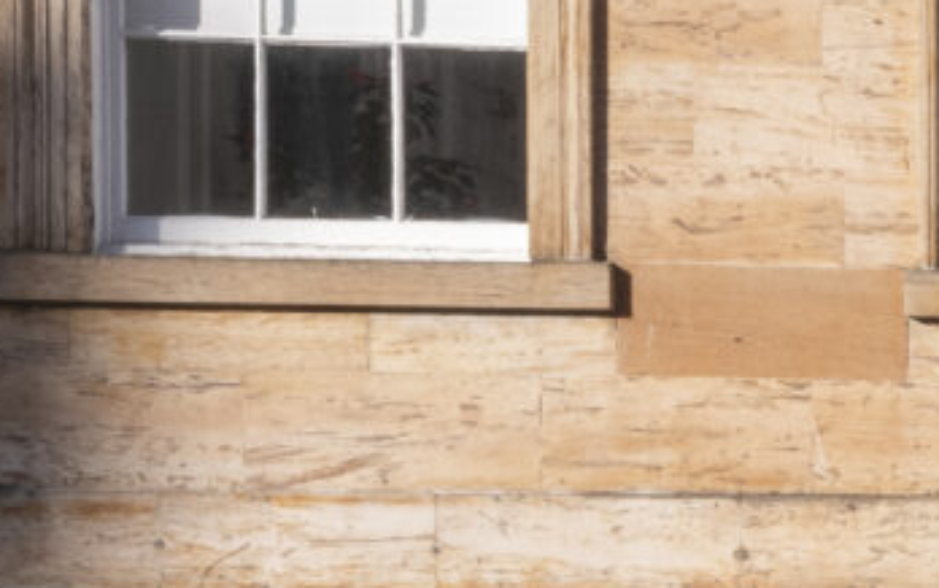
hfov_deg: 8.4
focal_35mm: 187
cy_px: -723
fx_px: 4789
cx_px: 3262
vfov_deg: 6.7
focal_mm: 30
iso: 400
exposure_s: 1/80
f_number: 18
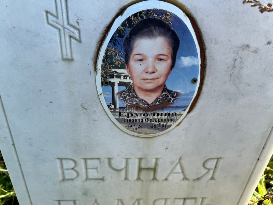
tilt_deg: -27.4
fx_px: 205
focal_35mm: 26
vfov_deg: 53.1
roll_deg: -0.6
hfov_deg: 67.3
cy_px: 102
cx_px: 136
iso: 50
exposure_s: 1/827
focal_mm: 5.7
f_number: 1.5
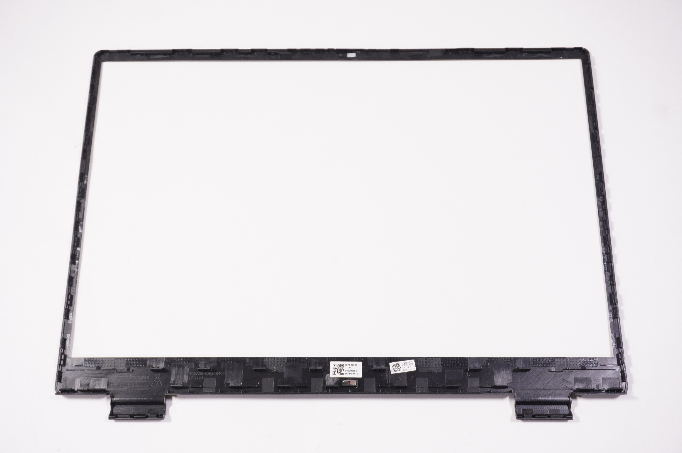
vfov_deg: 31.8
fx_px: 795
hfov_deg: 46.4
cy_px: 226
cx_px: 341
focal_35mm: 42
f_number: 6.3
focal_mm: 28
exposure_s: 1/160
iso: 640
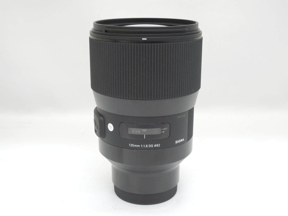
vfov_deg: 29.1
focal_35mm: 50
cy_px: 108
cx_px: 144
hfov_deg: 38.2
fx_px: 416
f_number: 3.7
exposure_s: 1/20
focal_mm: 9
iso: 400
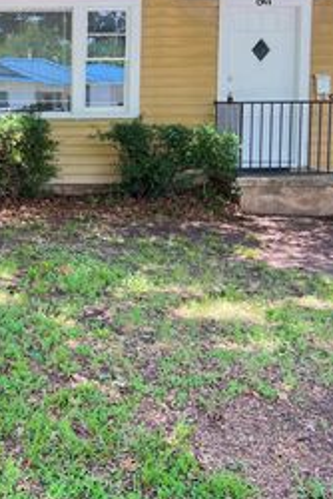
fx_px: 748
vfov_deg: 36.4
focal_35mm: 54
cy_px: 155
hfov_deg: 23.6
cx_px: -32
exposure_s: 1/171
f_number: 1.5
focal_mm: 5.7
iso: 64
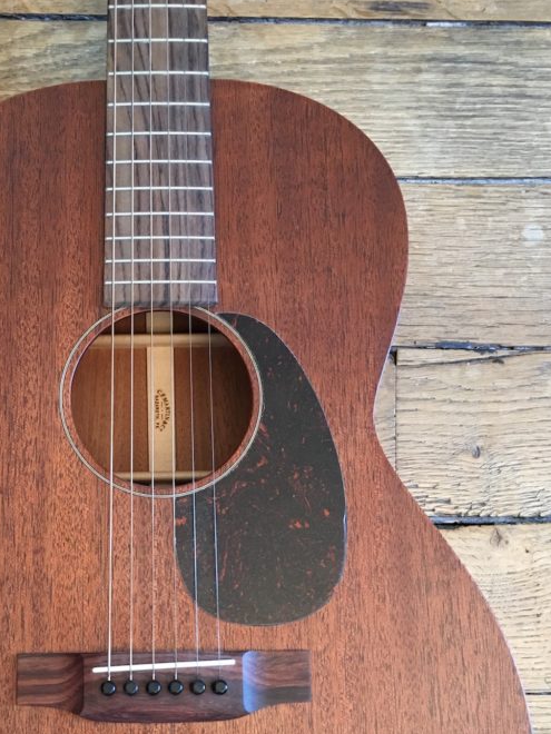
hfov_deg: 31.8
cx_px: 169
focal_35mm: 45
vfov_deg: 40.9
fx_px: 955
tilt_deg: -86.3
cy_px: 550
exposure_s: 1/33
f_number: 2.2
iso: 200
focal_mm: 4.15
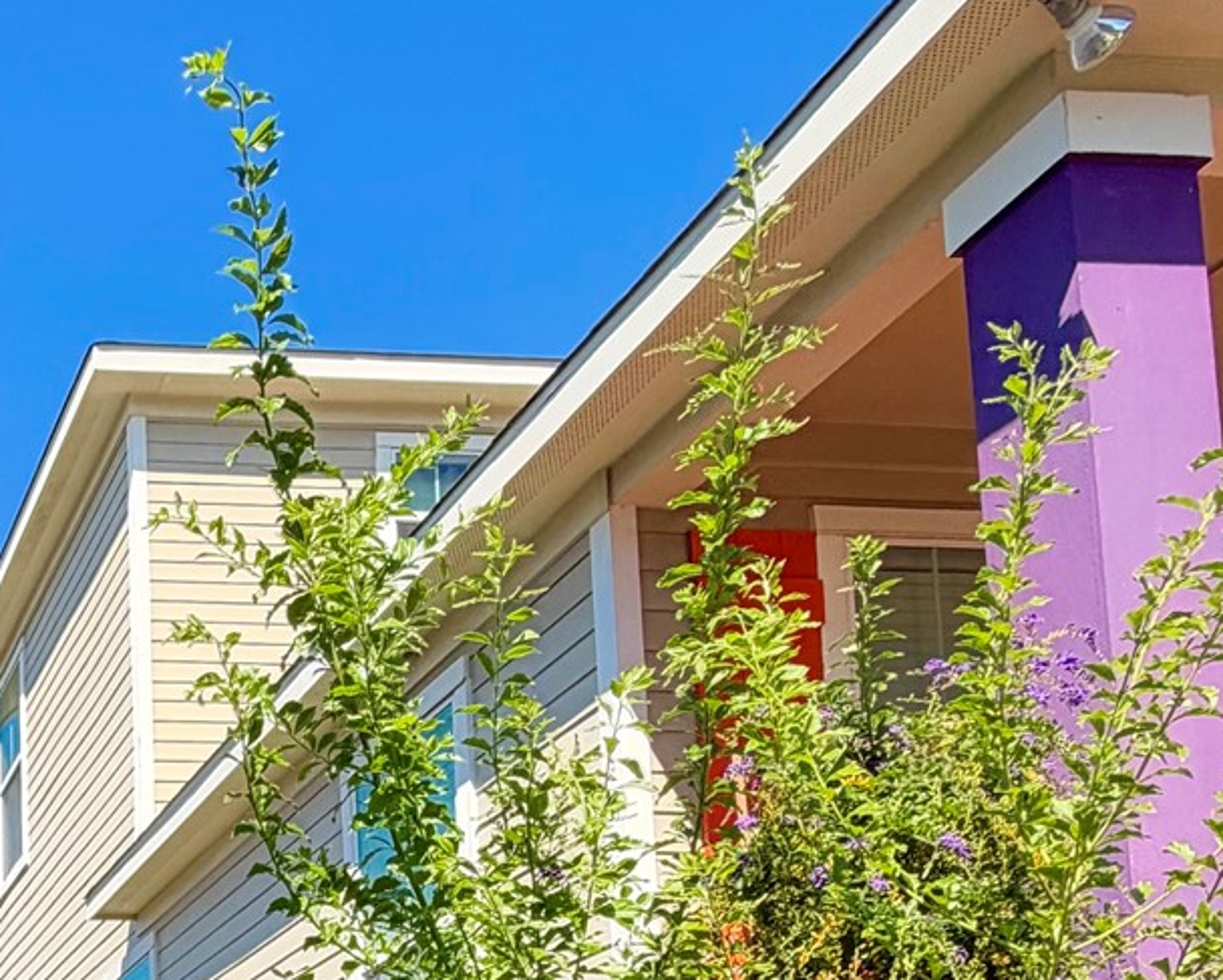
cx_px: -247
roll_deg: -0.4
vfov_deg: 27.7
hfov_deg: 33.0
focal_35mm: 46
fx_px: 1666
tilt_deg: +5.4
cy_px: 1248
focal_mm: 2.22
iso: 40
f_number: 2.2
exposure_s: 1/502
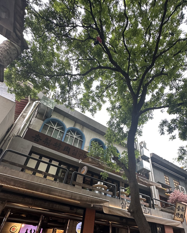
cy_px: 159
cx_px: 107
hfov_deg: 67.7
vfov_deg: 77.4
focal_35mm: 20
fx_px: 138
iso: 80
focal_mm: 2.22
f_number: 2.2
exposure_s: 1/99
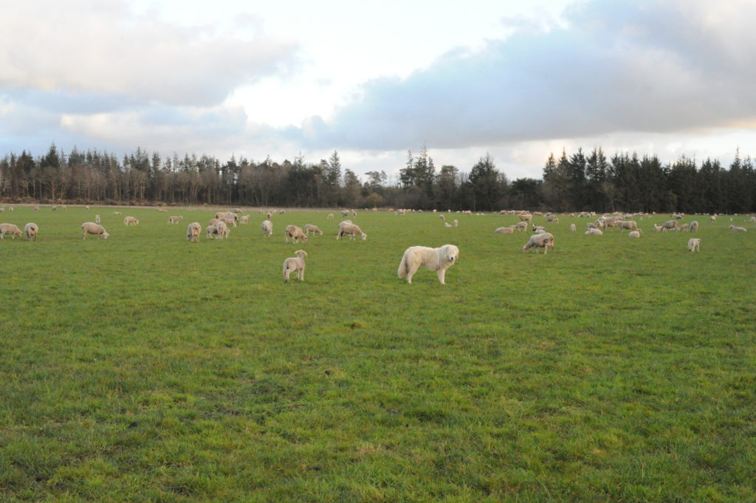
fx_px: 1049
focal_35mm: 50
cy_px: 252
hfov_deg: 39.6
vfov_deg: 26.9
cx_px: 378
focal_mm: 50
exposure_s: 1/800
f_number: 14
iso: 12800
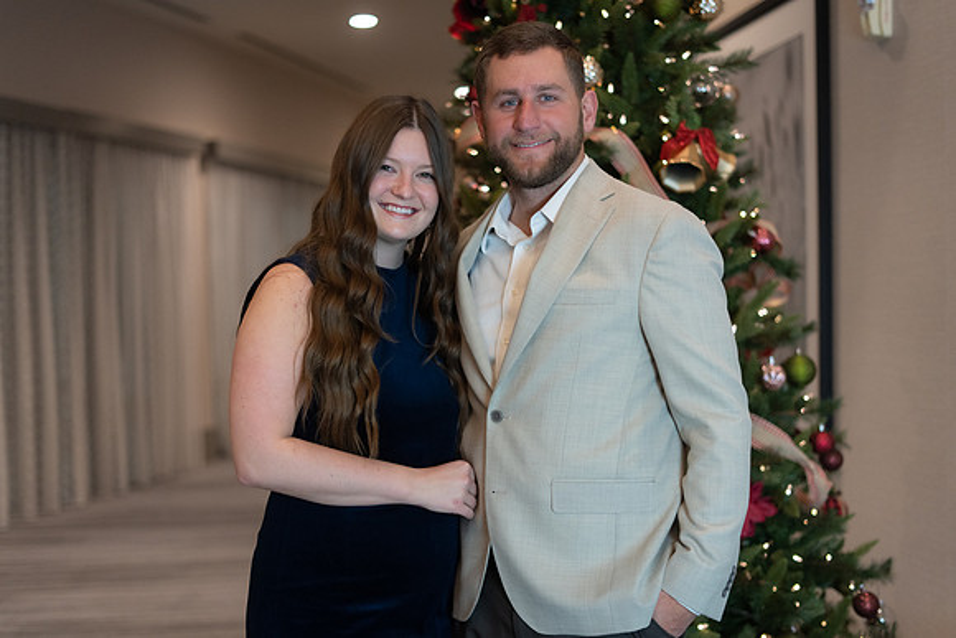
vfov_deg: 26.4
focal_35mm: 51
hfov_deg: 38.8
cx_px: 478
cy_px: 319
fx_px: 1359
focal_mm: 50
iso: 1250
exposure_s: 1/320
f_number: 1.8
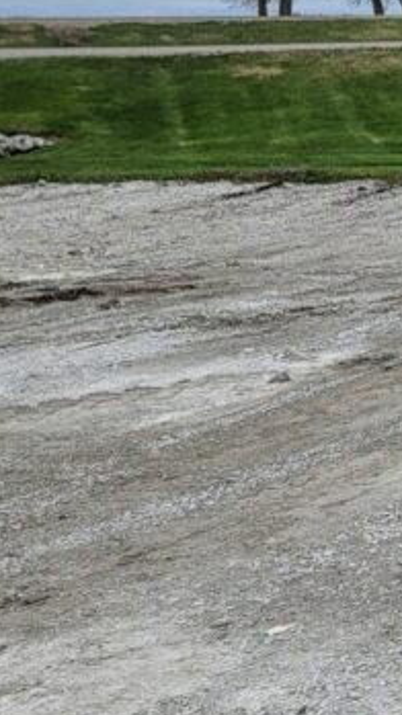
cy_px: 92
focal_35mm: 90
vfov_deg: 23.2
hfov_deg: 10.6
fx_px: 1708
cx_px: 1093
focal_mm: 6.7
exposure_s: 1/887
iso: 16
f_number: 1.8
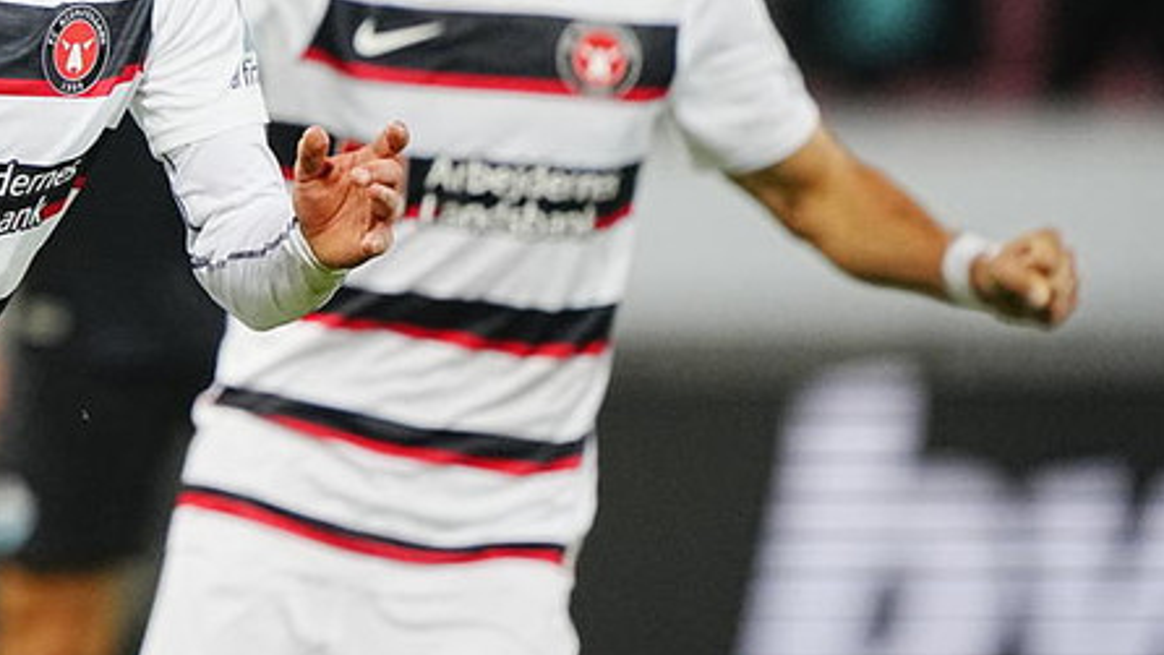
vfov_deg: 1.6
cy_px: 4
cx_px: 196
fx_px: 23182
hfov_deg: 2.9
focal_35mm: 751
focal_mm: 400
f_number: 2.8
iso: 3200
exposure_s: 1/2000
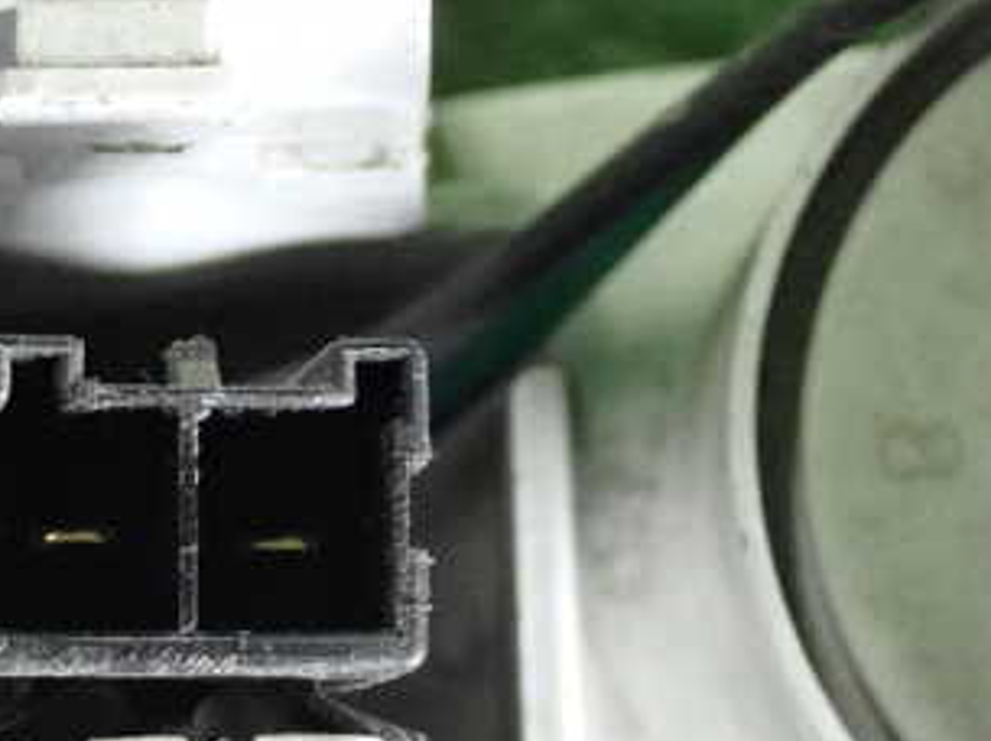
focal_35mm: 132
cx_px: 237
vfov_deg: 11.2
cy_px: 468
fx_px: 3774
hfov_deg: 14.9
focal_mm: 11.88
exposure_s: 1/125
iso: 2000
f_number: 3.8
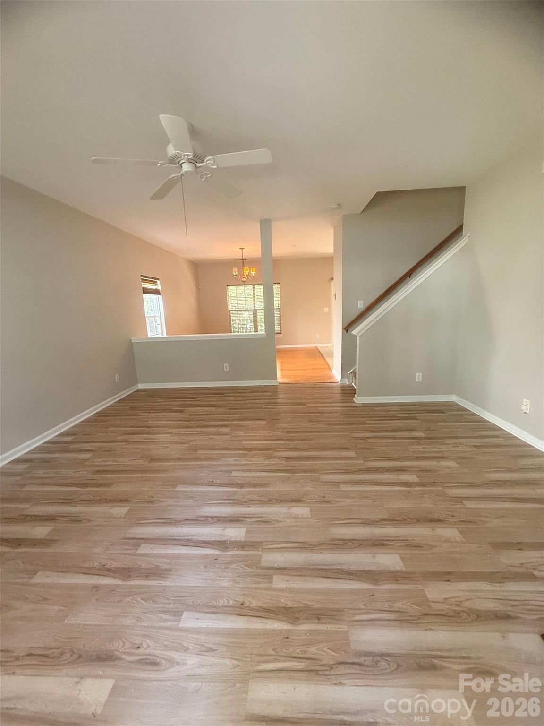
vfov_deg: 102.1
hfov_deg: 85.7
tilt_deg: -10.8
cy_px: 363
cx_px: 272
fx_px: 293
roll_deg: +2.0
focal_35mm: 14
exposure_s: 1/74
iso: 320
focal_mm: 2.22
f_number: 2.2
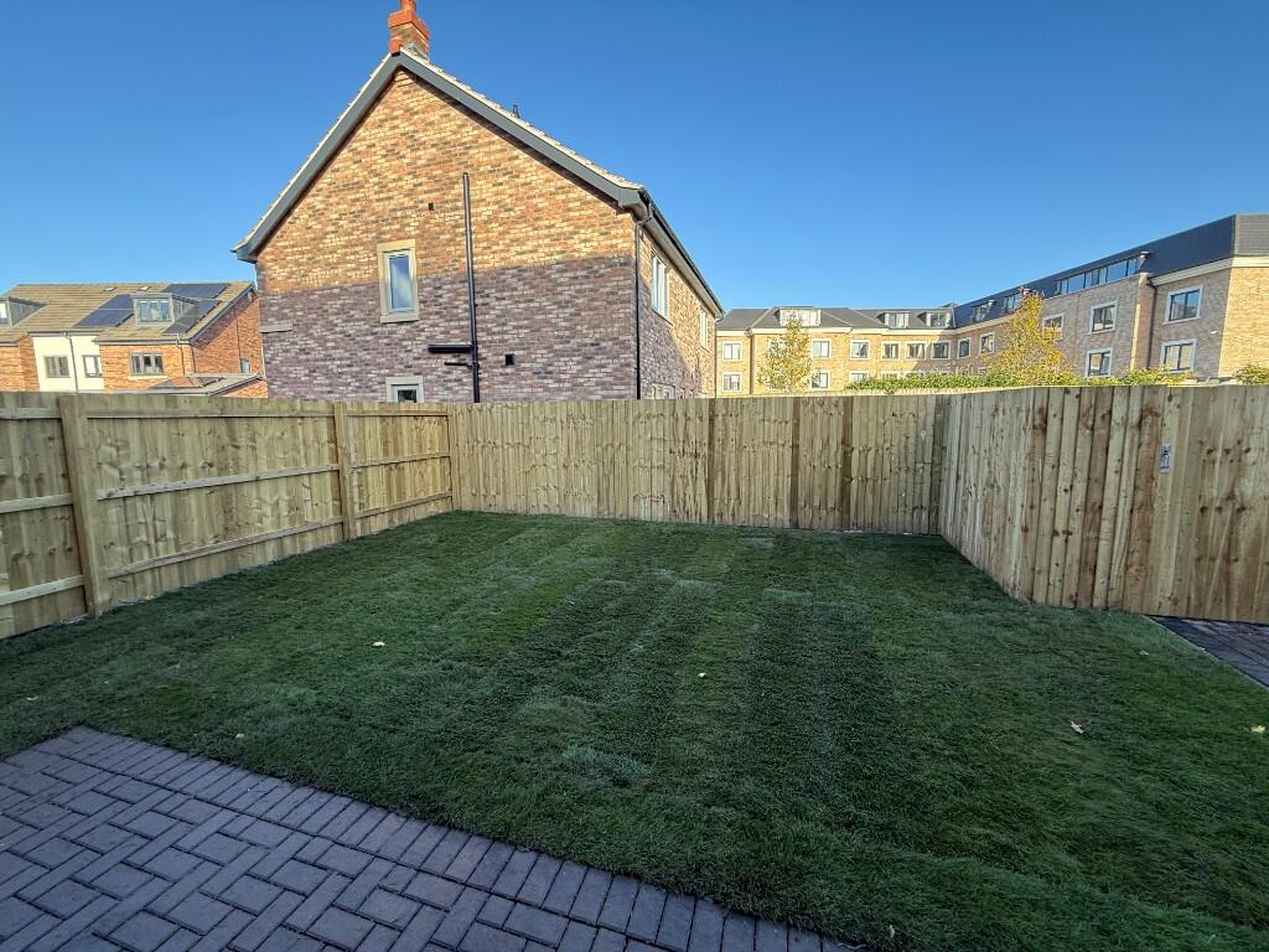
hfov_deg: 102.1
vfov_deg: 85.7
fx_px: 513
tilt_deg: -6.0
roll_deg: +0.5
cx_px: 634
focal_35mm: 14
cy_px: 476
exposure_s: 1/286
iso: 64
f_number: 2.2
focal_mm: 2.22
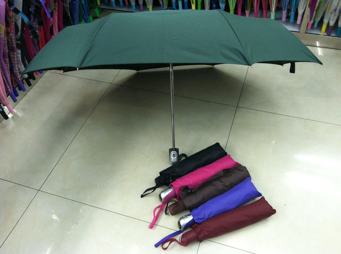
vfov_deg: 40.6
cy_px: 127
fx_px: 344
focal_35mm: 35
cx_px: 170
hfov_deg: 52.7
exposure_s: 1/17
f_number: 2.8
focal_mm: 3.85
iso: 100
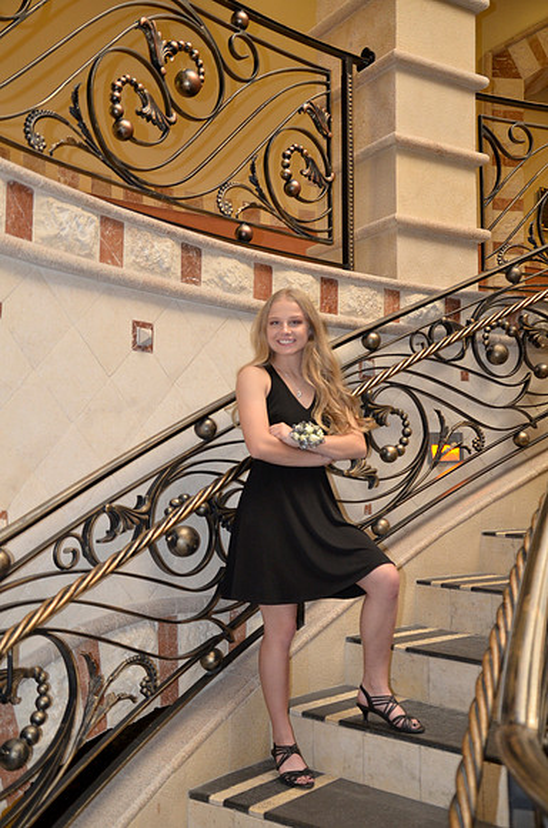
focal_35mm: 39
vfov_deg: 49.6
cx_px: 274
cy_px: 414
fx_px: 895
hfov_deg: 34.1
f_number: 3.5
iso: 800
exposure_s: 1/30
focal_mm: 26
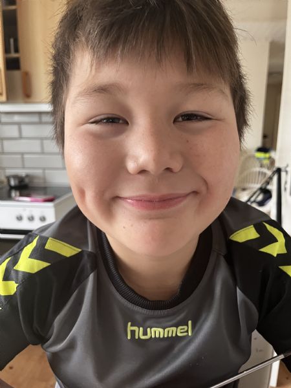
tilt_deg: -15.0
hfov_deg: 53.1
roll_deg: +0.2
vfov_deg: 67.3
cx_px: 146
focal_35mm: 26
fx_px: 291
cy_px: 194
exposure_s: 1/60
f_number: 1.6
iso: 250
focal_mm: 5.1
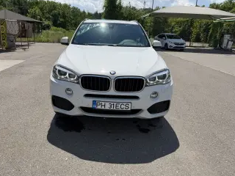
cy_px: 94
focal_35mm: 27
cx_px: 104
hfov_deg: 65.1
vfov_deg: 51.3
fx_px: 183
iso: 80
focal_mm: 6.76
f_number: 1.78
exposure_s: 1/6173
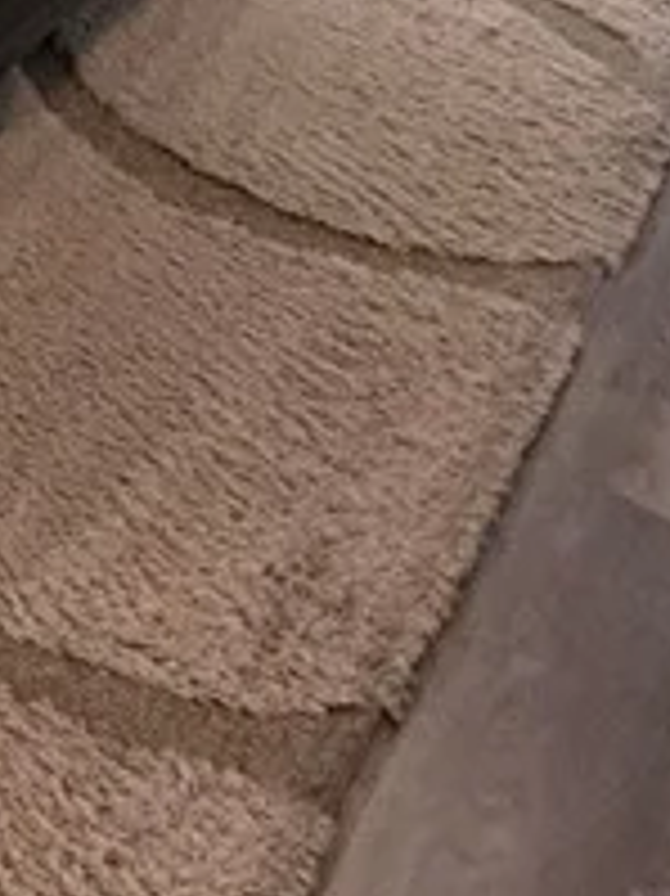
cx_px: -598
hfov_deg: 16.5
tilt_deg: -6.9
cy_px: -810
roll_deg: -0.6
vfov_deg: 19.0
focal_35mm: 72
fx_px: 1860
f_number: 2.2
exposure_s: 1/60
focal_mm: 2.22
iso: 250
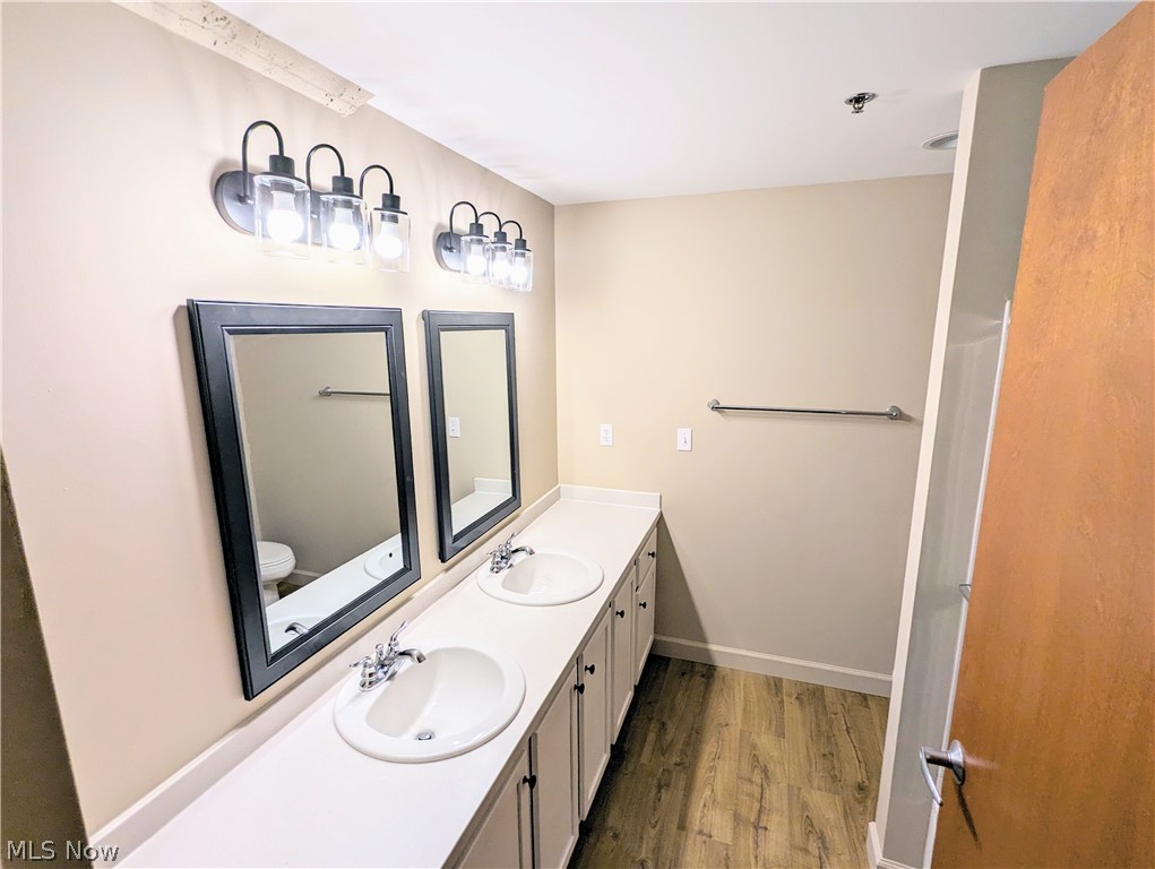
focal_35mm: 16
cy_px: 434
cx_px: 578
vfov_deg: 78.2
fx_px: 534
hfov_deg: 94.4
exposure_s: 1/119
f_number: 2.2
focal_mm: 2.35
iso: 45
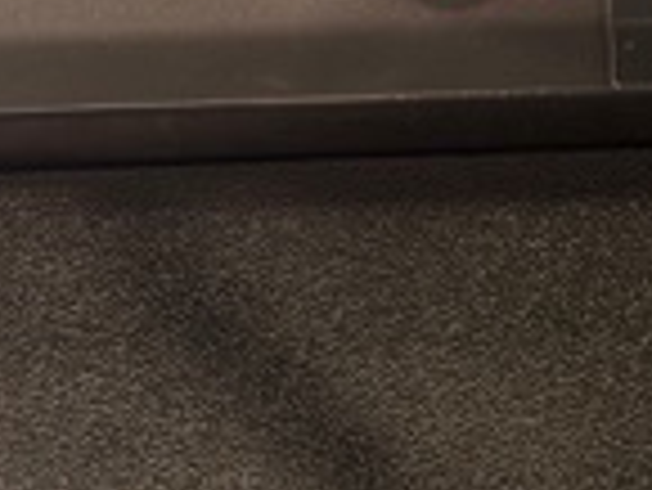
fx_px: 1998
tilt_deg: -20.1
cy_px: -486
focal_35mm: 106
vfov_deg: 12.4
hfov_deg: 15.5
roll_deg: +1.5
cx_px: 1223
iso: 640
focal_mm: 6.93
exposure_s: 1/30
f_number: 1.48
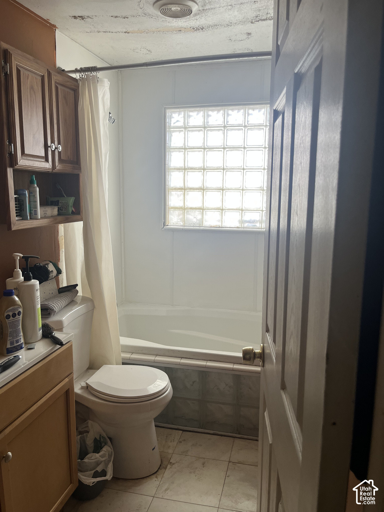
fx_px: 385
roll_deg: -0.3
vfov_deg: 67.3
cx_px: 192
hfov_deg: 53.1
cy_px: 256
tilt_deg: -8.2
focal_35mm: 26
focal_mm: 5.1
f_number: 1.6
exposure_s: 1/121
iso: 80
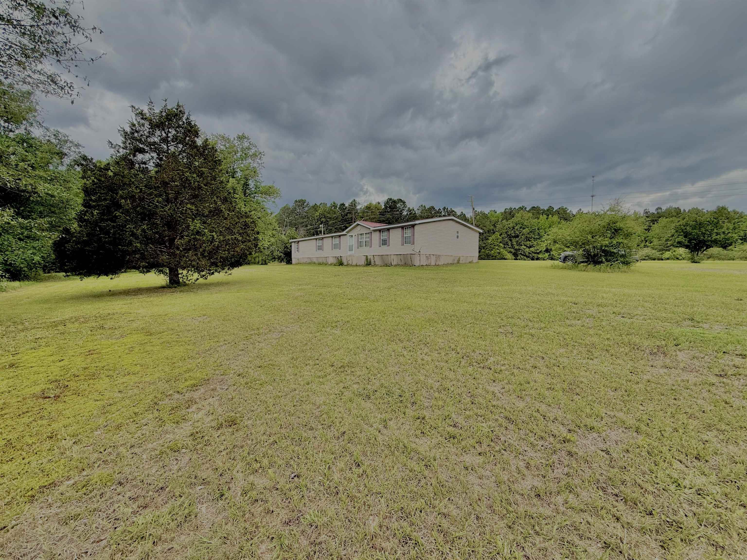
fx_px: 302
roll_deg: -0.1
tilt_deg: -2.4
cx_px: 374
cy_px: 280
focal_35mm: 14
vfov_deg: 85.7
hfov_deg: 102.1
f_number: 2.2
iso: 50
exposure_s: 1/390
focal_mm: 2.22
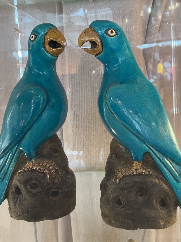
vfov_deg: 44.8
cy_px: 111
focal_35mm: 42
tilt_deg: -3.3
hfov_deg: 34.3
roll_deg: +3.9
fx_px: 293
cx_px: 99
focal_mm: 3
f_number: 1.8
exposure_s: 1/100
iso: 64
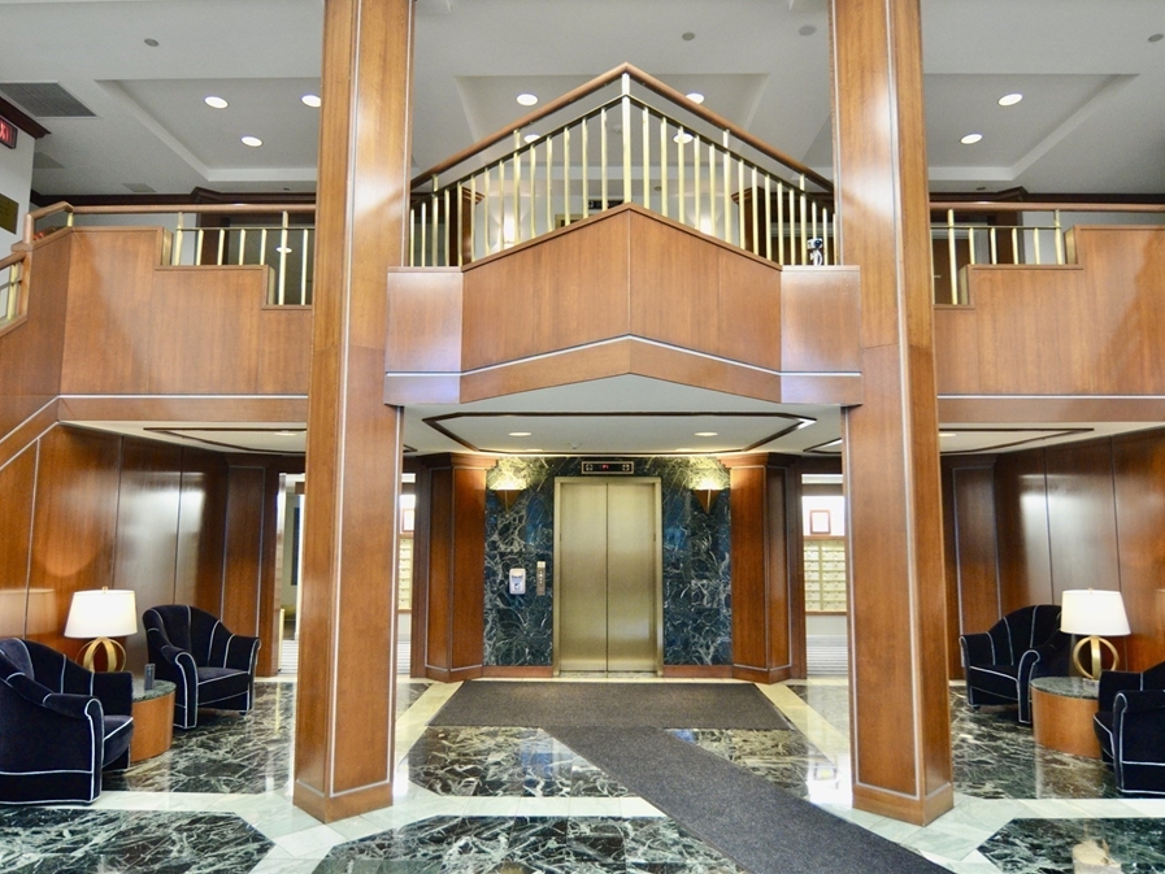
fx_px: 774
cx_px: 575
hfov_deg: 73.9
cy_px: 435
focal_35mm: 23
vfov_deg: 58.9
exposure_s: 1/30
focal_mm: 14
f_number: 4
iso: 1250
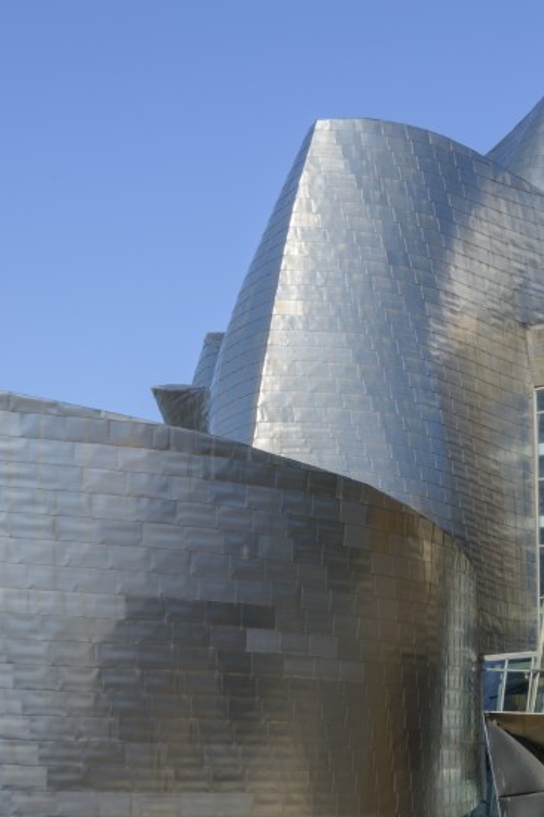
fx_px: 1881
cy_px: 767
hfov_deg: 16.1
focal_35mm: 83
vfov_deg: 23.7
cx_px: 572
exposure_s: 1/80
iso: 100
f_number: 13
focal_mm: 38
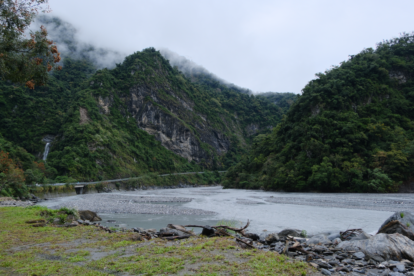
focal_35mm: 24
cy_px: 138
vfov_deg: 53.1
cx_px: 207
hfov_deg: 73.7
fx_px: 276
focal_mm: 16
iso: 125
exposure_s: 1/140
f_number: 4.5
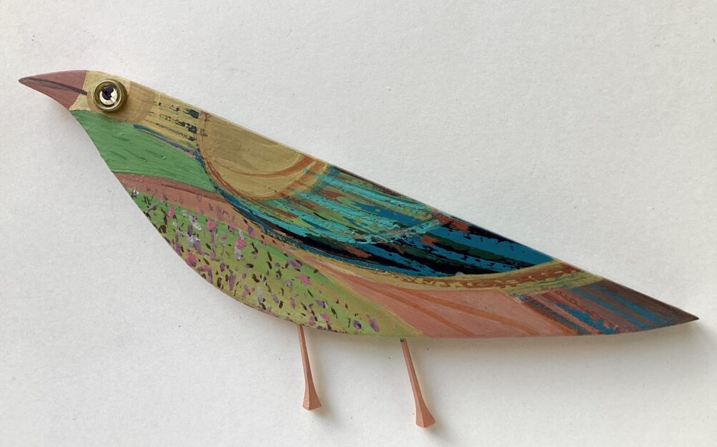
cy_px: 246
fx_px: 645
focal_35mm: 33
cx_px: 358
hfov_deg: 58.2
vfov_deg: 38.3
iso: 40
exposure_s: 1/120
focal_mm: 3.3
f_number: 2.4
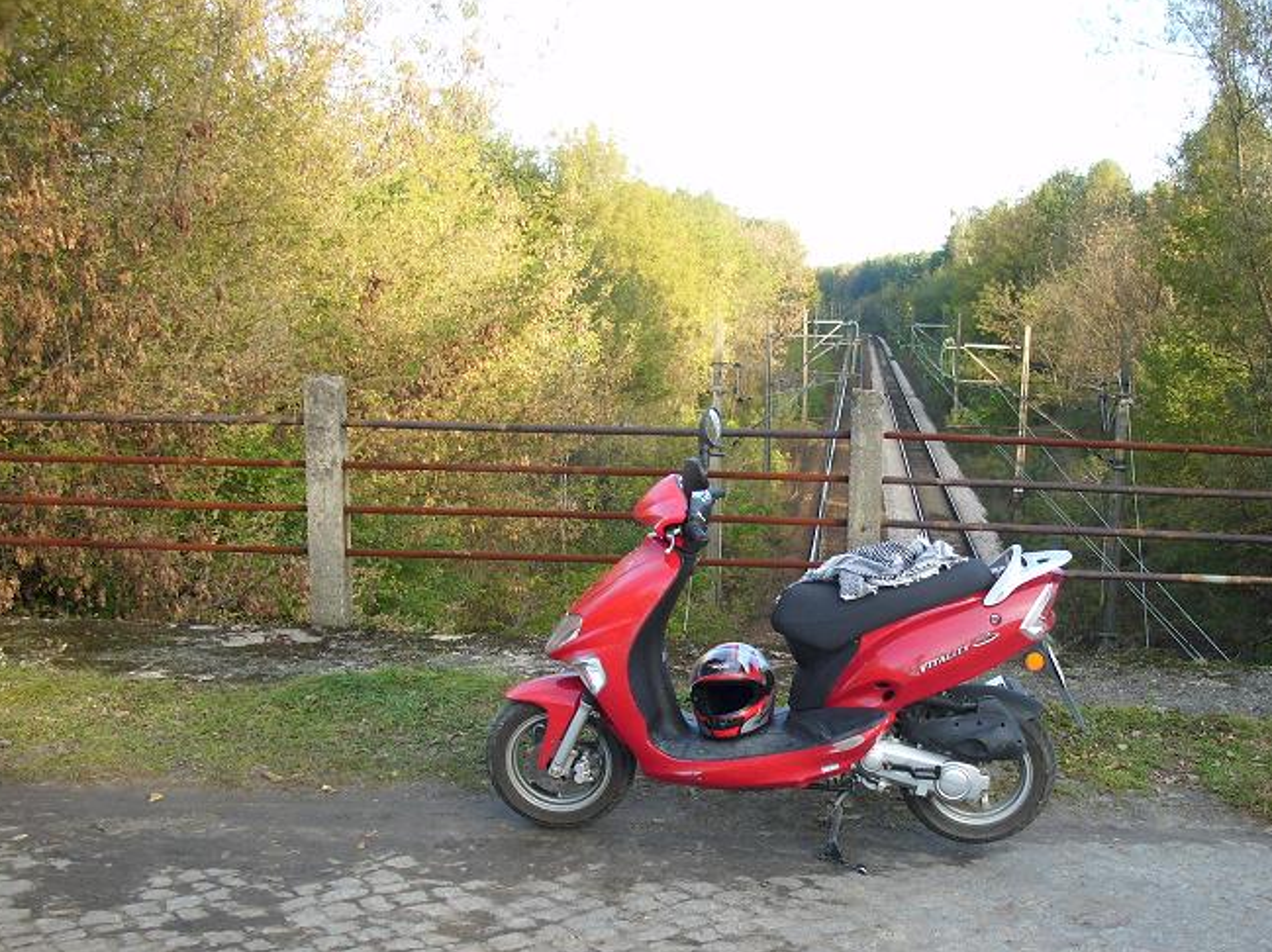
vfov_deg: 36.6
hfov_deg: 47.5
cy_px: 586
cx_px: 786
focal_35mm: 39
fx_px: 1432
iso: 50
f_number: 2.8
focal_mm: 6.2
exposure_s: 1/141
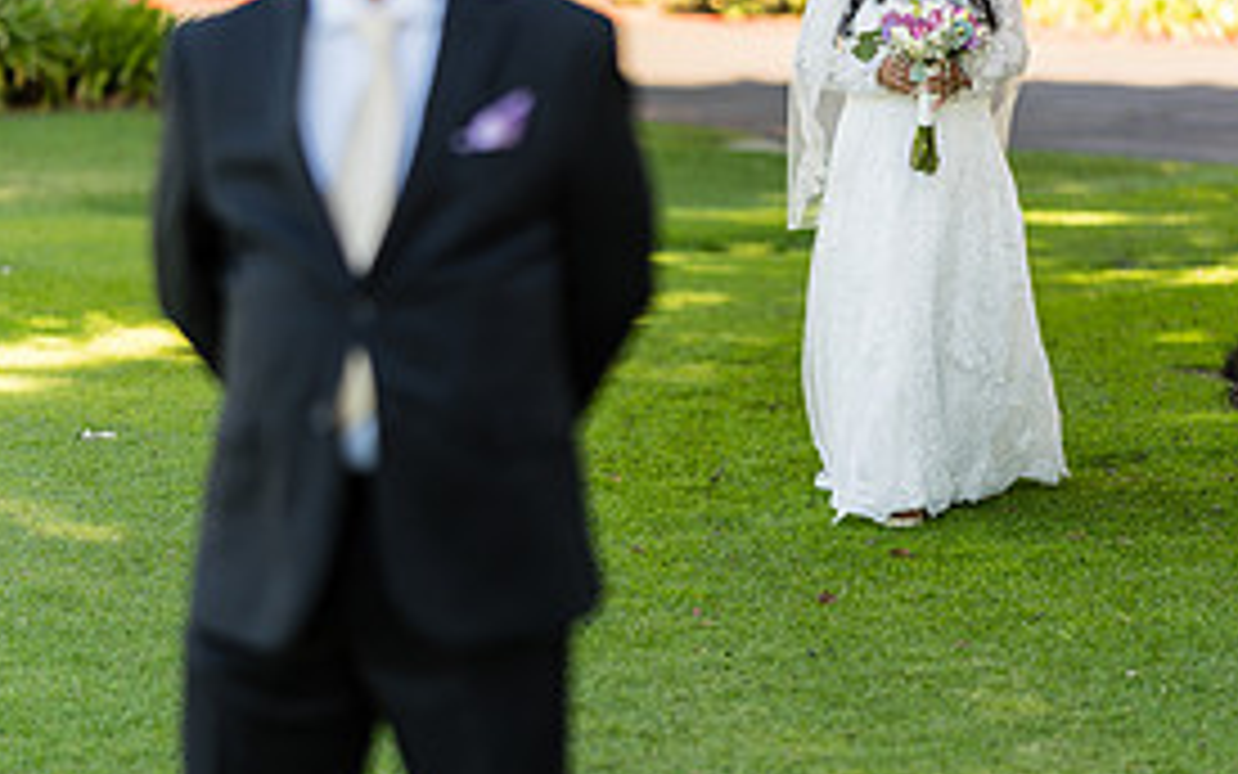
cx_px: 612
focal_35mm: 142
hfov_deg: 14.7
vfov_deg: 9.2
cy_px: 378
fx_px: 4792
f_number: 1.4
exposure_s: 1/1000
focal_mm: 85
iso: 100
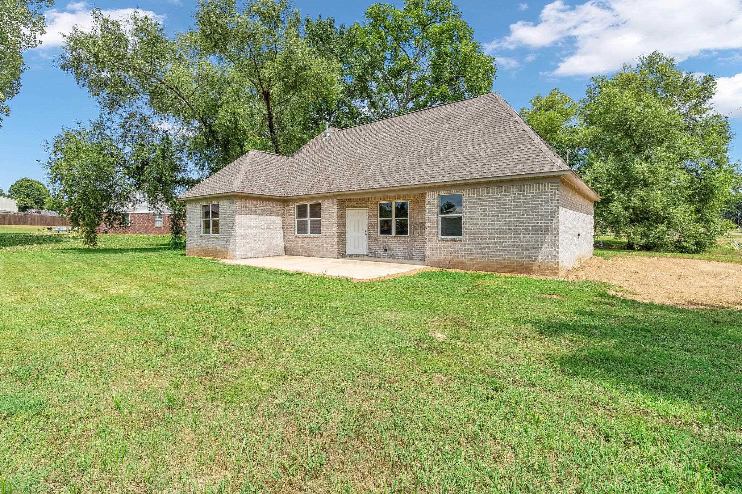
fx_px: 330
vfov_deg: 73.7
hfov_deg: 96.7
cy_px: 247
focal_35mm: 16
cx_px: 371
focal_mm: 16
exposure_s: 1/500
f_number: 8
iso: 100
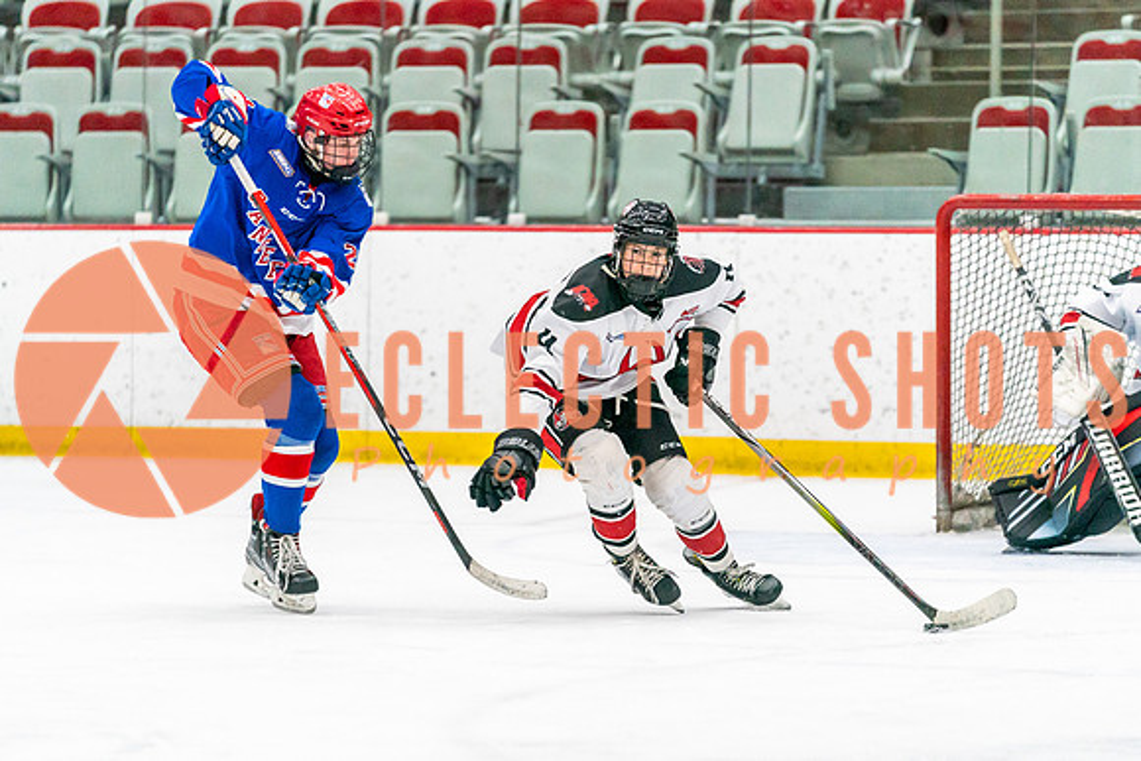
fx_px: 8164
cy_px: 470
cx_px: 570
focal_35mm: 258
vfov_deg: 5.3
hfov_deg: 8.0
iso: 3200
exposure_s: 1/1250
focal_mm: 200
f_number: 2.8
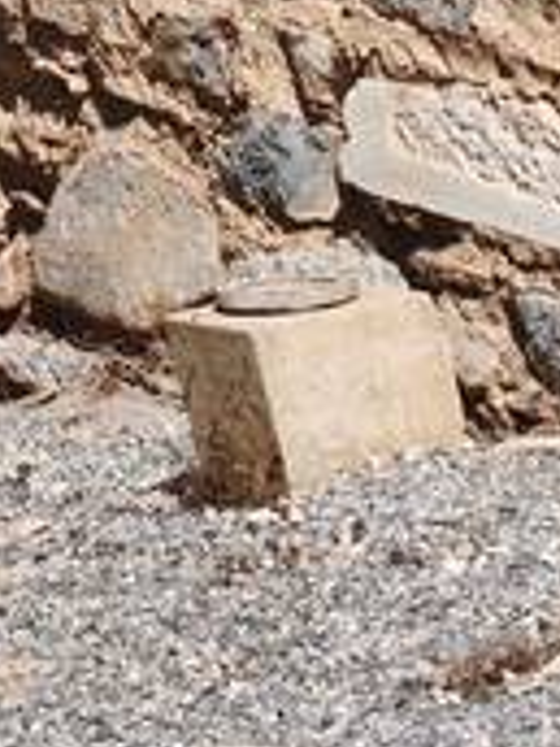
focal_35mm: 407
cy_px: -1034
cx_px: -538
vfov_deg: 4.7
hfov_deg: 3.6
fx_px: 8779
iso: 80
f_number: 2.6
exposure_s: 1/942
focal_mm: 13.85
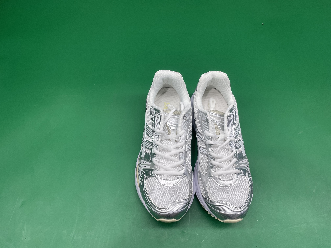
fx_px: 249
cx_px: 166
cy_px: 124
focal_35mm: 26
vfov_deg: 53.1
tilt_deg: -61.6
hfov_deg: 67.3
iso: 40
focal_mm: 4.2
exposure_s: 1/121
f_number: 1.6
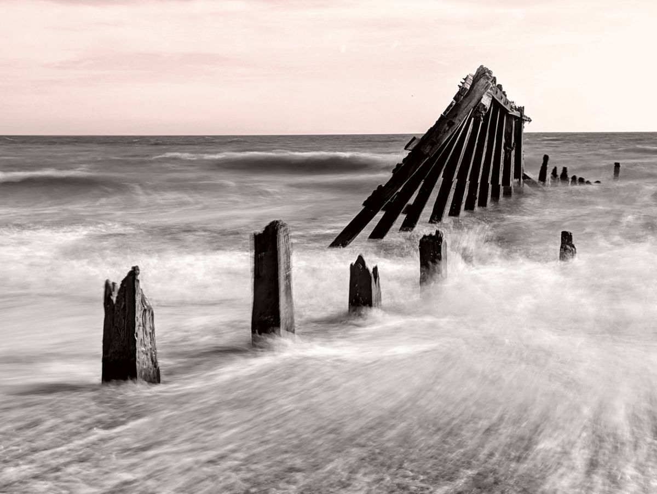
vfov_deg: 29.7
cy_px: 247
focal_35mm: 49
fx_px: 931
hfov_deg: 38.9
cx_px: 328
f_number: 1.68
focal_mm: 6.9
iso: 24
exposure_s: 1/1112
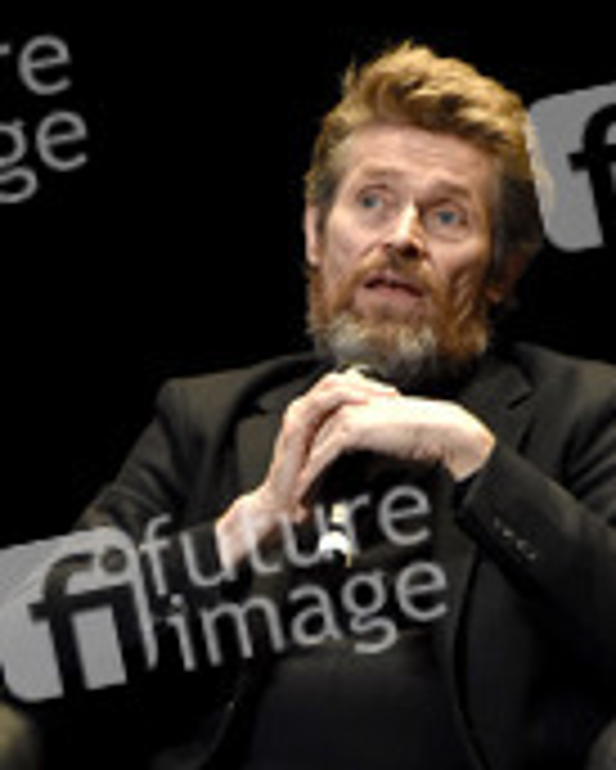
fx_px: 15005
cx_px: 346
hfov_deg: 2.4
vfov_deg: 2.9
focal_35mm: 659
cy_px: 820
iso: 2500
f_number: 3.2
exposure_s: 1/160
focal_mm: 200
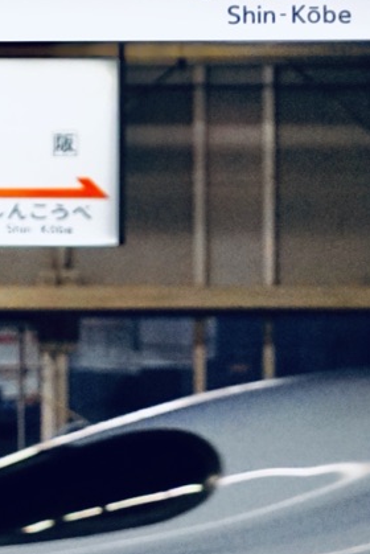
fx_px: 10850
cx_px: -151
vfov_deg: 2.9
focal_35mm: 705
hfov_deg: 2.0
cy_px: 563
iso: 2000
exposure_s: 1/320
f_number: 6.3
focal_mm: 154
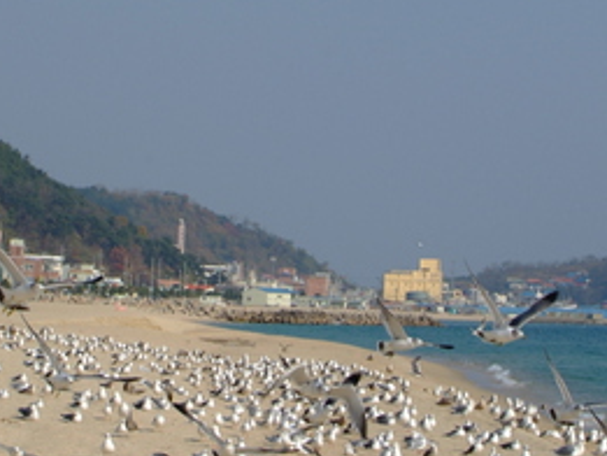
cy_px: 323
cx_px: 378
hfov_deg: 13.4
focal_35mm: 147
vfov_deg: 10.1
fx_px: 2579
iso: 100
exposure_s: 1/250
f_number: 8
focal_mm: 38
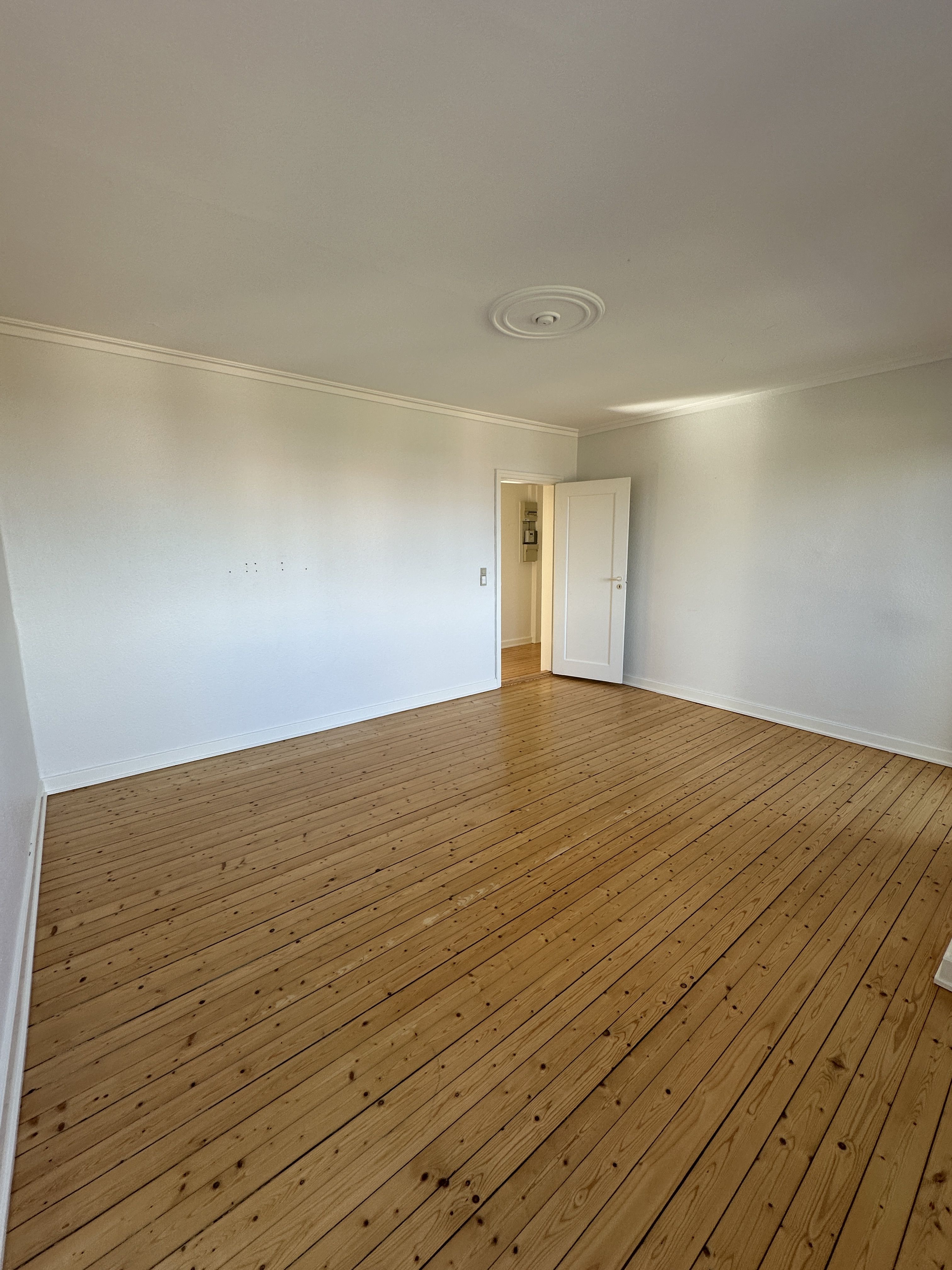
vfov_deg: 102.1
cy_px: 635
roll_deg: +0.4
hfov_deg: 85.7
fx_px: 513
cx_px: 476
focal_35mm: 14
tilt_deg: -9.3
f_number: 2.2
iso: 64
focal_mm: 2.22
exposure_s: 1/99
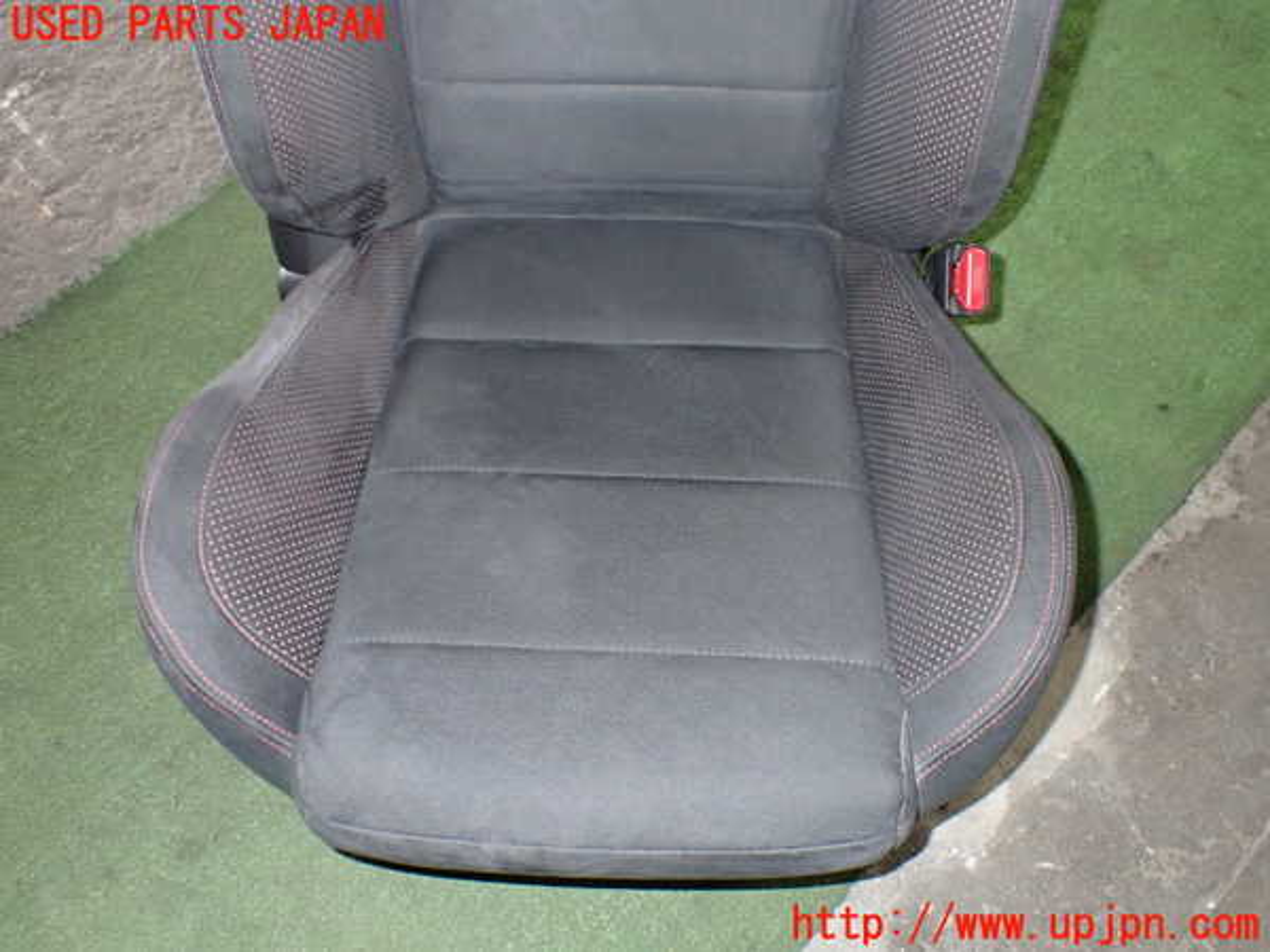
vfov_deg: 46.8
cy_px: 476
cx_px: 635
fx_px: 1101
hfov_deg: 60.0
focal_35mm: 30
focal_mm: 5.4
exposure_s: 1/30
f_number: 6.3
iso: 800
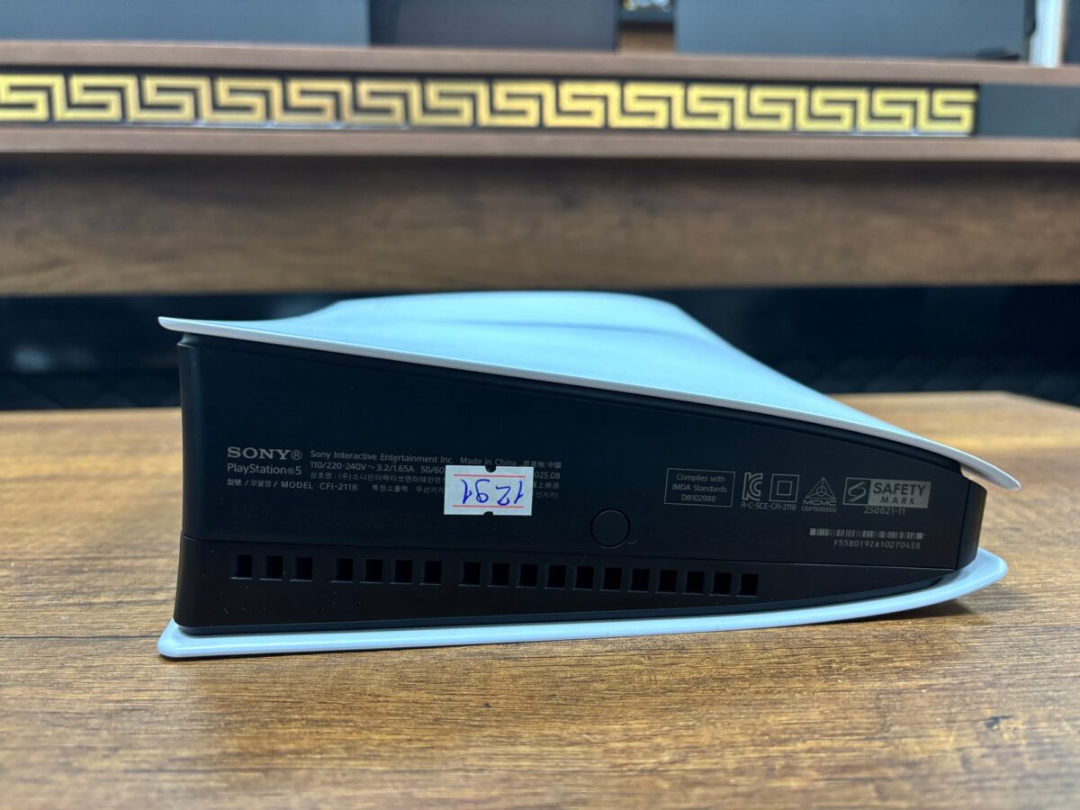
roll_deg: +0.3
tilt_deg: -8.1
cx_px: 540
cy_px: 405
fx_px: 811
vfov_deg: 53.1
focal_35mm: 26
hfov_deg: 67.3
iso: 320
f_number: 1.6
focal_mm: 5.96
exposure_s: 1/50
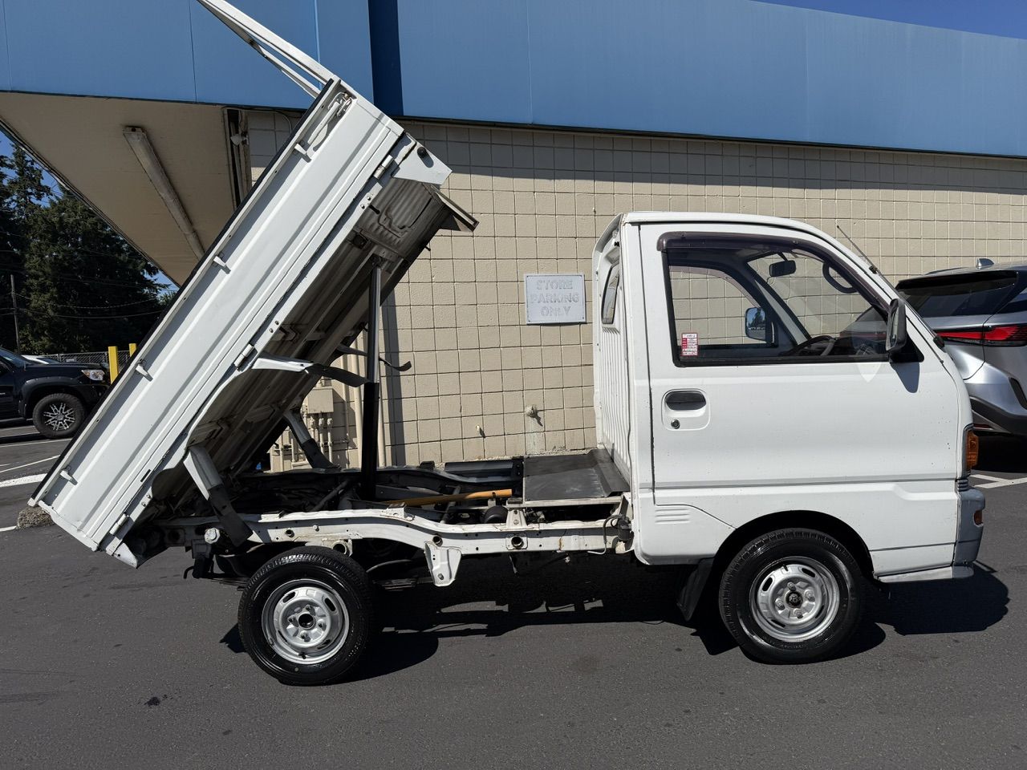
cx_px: 514
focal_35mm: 24
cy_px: 385
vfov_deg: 56.8
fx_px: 712
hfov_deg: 71.6
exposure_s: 1/10309
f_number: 1.78
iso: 80
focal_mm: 6.76
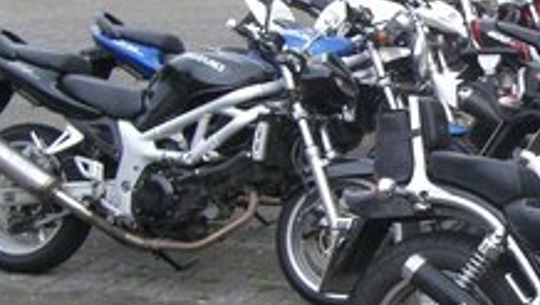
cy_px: 124
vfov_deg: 10.7
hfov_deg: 18.1
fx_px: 1634
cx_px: 590
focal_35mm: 114
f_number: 2.7
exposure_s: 1/125
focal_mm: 6.2
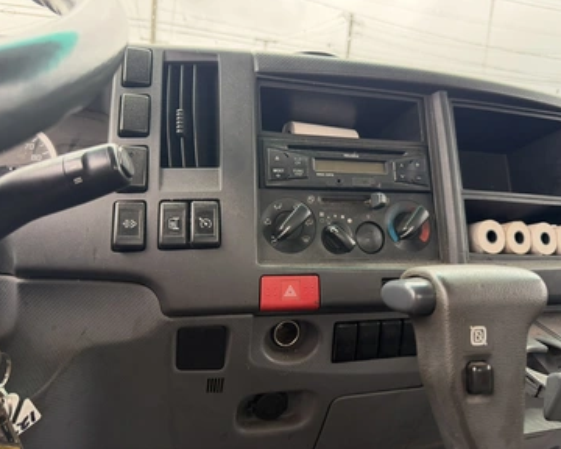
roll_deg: -4.3
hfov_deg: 65.9
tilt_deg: -10.4
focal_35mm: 26
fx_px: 432
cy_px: 217
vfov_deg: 54.9
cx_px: 307
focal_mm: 6.76
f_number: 1.78
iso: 200
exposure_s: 1/136
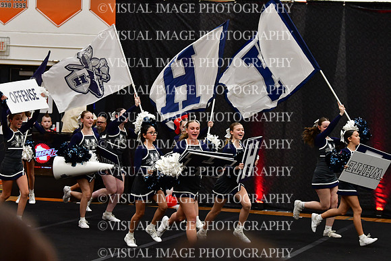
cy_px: 130
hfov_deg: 13.1
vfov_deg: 8.7
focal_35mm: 157
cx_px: 196
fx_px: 1706
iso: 4000
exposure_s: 1/500
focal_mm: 105
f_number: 4
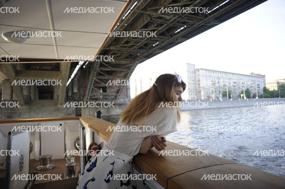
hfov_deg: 73.8
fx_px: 190
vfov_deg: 53.1
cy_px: 94
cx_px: 142
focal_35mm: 24
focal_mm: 24
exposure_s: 1/250
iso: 250
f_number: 3.5
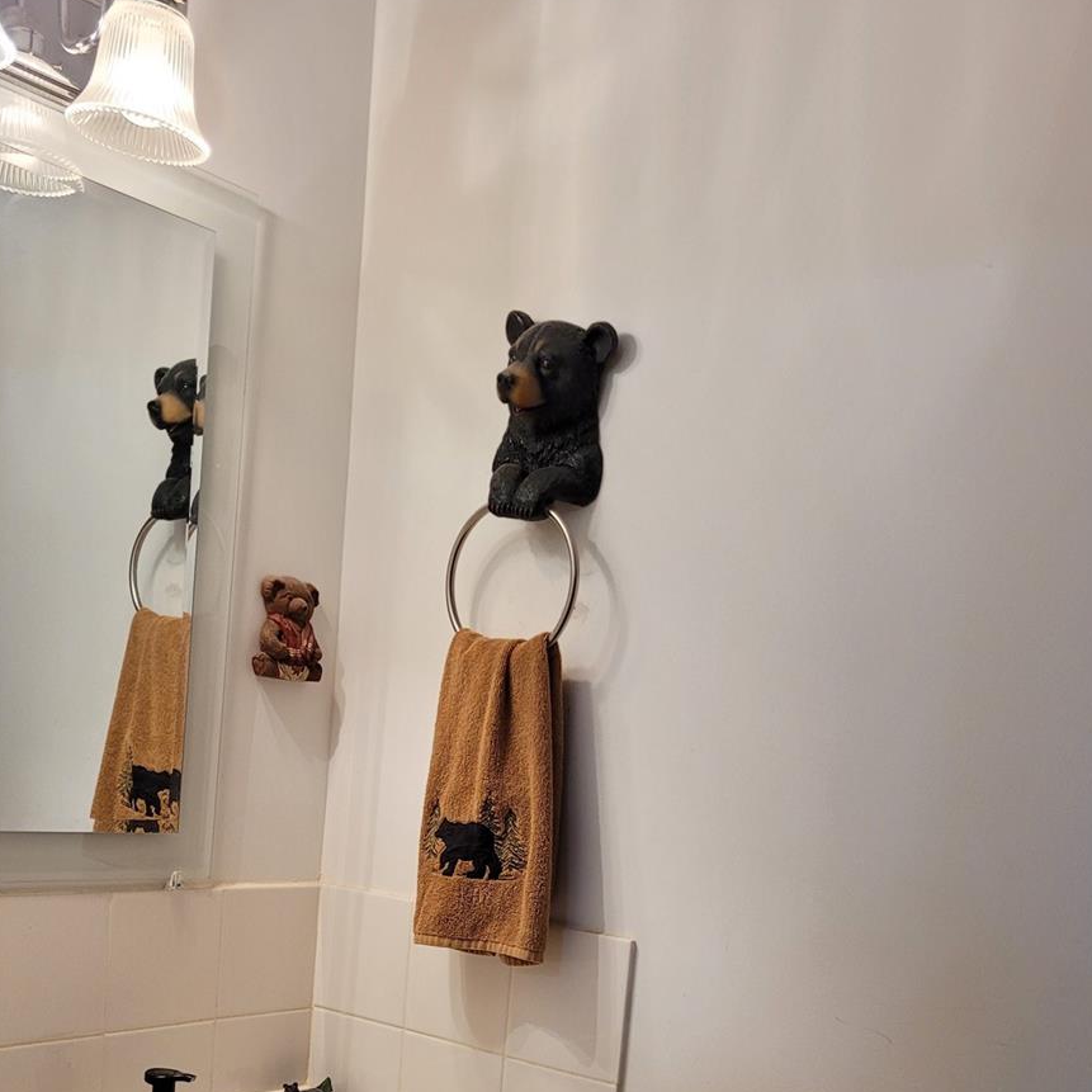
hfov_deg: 40.9
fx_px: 1463
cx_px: 478
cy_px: 956
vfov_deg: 38.5
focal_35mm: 41
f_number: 1.8
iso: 160
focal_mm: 5.4
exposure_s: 1/120
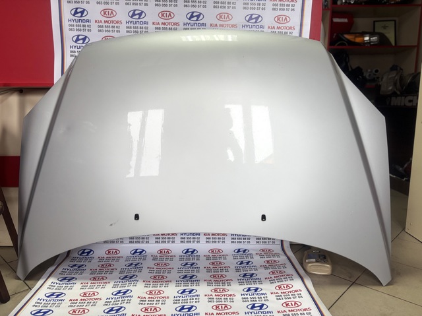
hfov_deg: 67.3
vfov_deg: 53.0
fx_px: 317
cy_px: 158
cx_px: 211
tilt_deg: -9.7
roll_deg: +0.1
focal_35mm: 26
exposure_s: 1/121
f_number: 1.6
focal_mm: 5.96
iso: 100
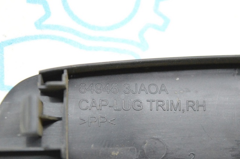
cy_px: 80
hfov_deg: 24.6
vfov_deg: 16.5
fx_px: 549
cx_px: 120
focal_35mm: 82
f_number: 5.6
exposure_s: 1/125
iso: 6400
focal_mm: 55
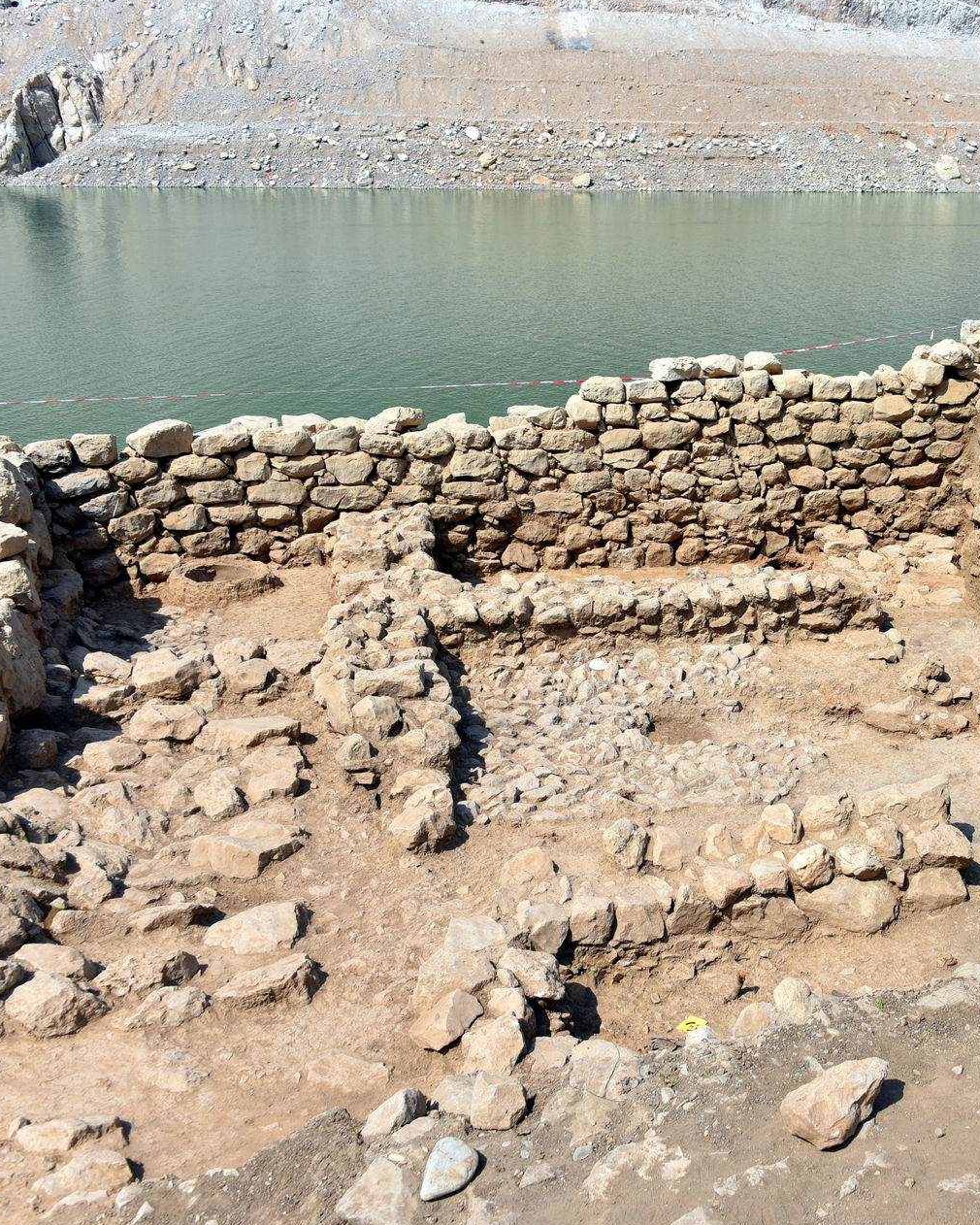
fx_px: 1450
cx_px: 829
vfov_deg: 45.8
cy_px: 614
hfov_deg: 35.7
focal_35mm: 40
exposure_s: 1/320
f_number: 9
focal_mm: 28
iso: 100
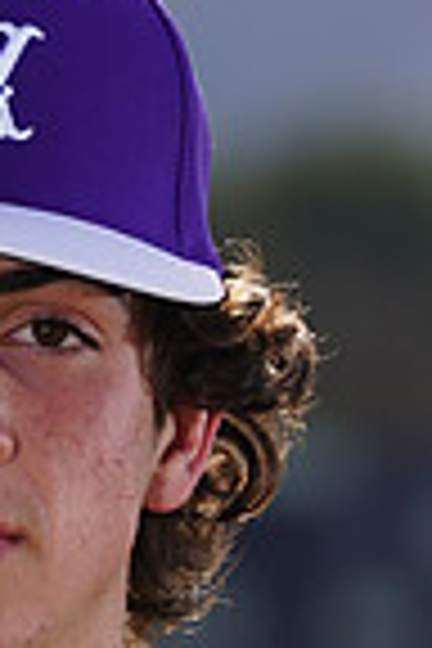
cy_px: 986
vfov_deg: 1.8
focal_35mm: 1124
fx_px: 20230
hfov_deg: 1.2
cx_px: -146
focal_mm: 279
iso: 100
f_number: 8
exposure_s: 1/250
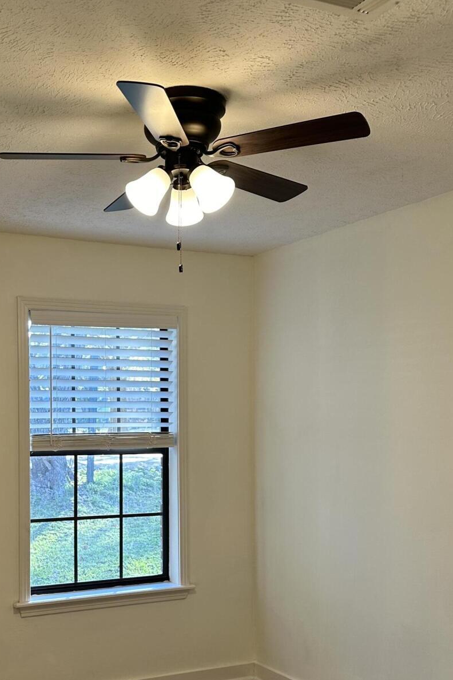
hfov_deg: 31.2
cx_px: 100
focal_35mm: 42
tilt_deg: +0.2
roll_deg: -0.2
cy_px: 422
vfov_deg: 46.0
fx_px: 793
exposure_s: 1/120
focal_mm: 6.86
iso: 100
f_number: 1.78
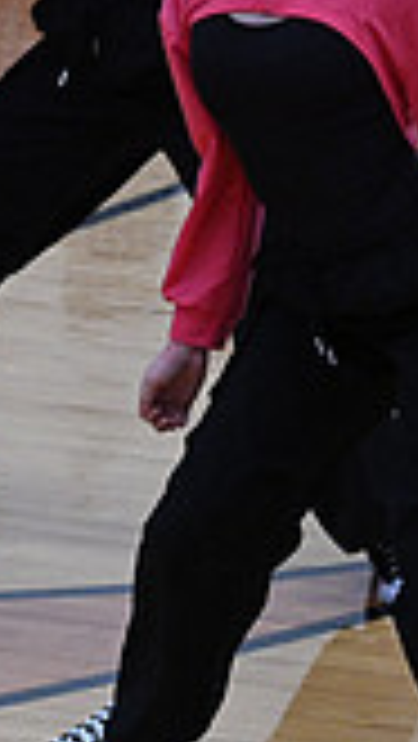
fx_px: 13044
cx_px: -733
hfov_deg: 1.8
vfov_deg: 3.3
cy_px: 146
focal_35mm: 663
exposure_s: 1/400
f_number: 4
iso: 4000
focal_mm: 180
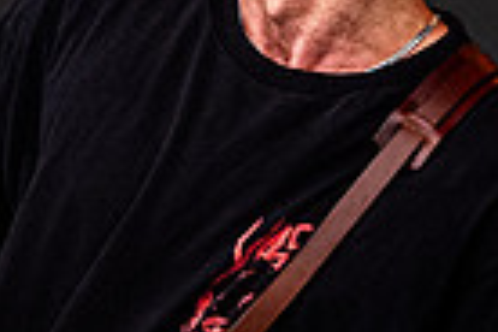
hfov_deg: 1.2
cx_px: 465
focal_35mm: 1793
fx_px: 24801
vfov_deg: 0.8
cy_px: 134
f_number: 4.5
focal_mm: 200
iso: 640
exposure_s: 1/800
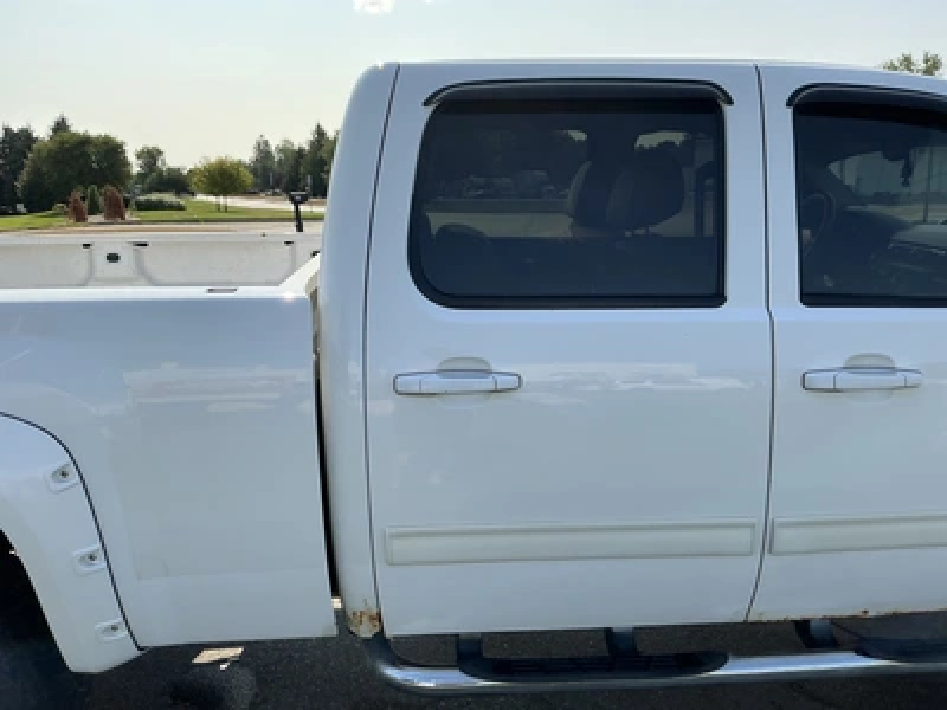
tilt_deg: -10.1
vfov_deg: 49.7
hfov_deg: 63.4
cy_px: 355
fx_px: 766
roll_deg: +1.9
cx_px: 474
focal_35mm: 28
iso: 25
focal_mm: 3
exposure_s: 1/1412
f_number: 1.8
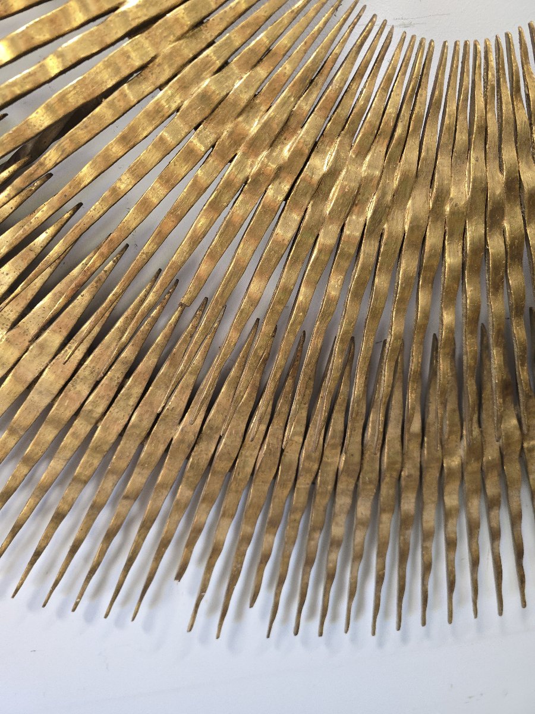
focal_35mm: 23
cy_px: 357
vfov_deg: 73.9
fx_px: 474
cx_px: 268
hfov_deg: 58.9
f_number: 1.7
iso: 250
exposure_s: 1/100
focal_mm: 6.3
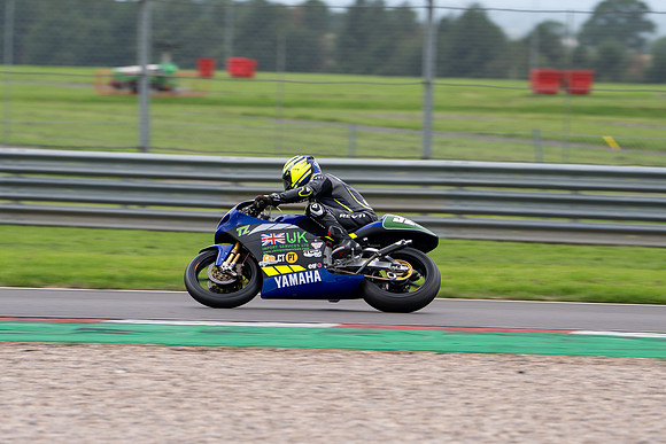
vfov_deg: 3.9
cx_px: 337
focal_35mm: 349
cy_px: 179
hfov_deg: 5.9
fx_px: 6462
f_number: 5
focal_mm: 246
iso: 160
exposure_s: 1/400
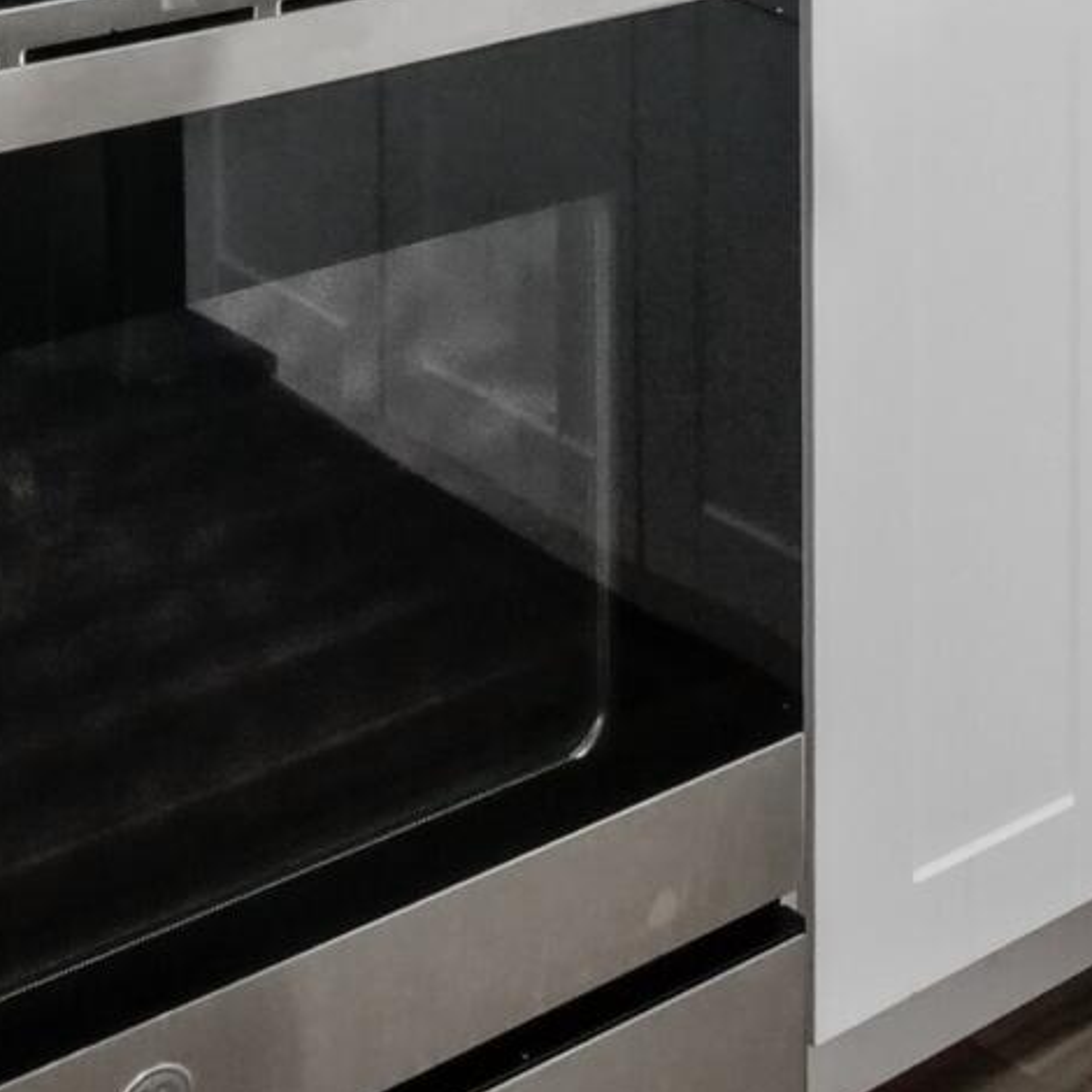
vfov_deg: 18.5
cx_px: 1536
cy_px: -706
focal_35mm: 79
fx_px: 2820
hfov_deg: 19.6
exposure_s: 1/50
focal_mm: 7
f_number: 7.1
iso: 640
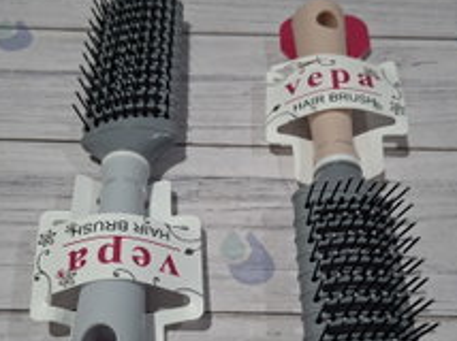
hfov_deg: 43.9
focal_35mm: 43
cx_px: 233
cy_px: 239
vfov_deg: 33.1
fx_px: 567
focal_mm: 5.54
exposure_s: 1/60
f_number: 1.8
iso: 320
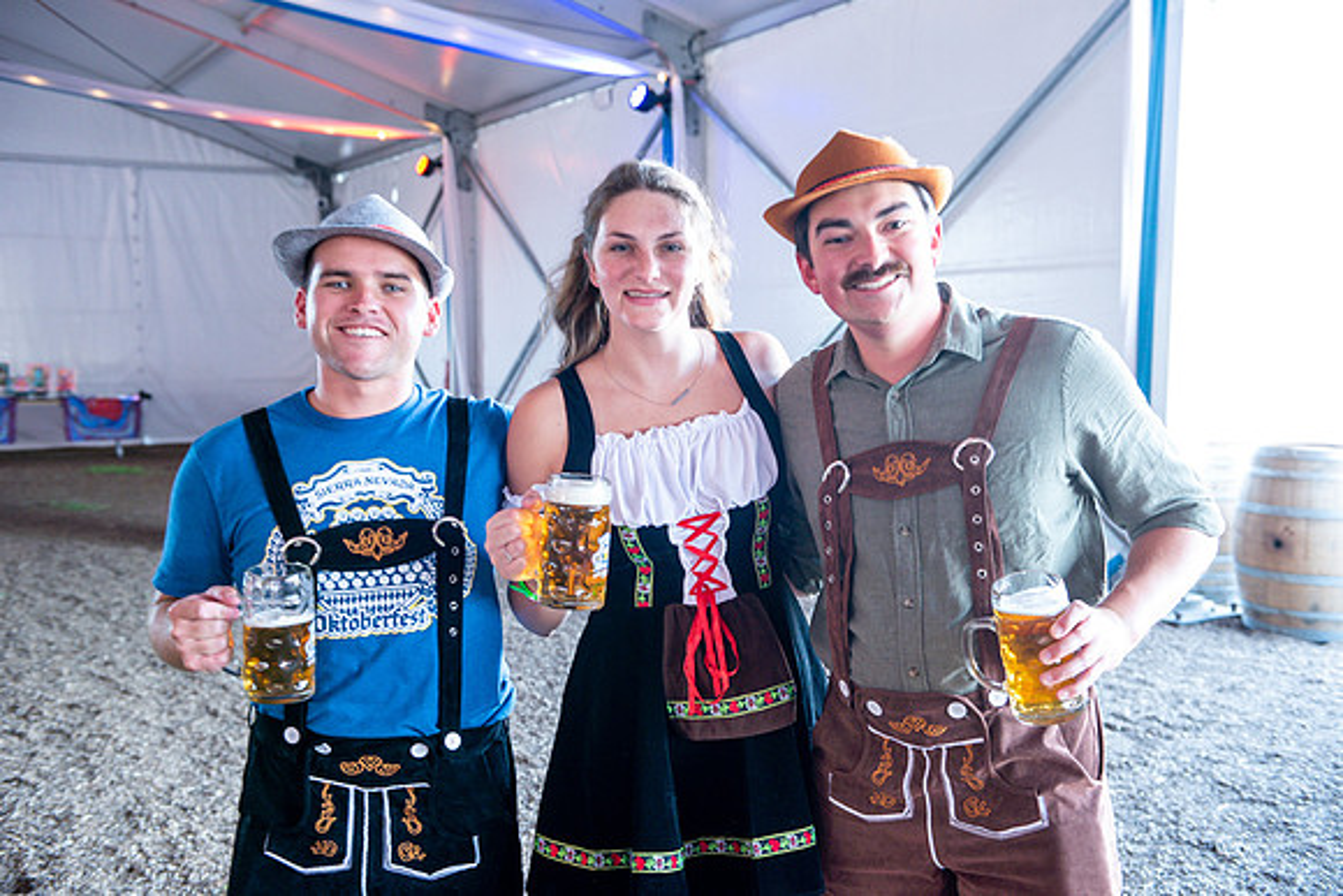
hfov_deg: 53.1
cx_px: 672
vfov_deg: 36.9
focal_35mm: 36
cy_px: 448
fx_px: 1343
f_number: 4
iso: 1000
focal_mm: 36
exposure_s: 1/80
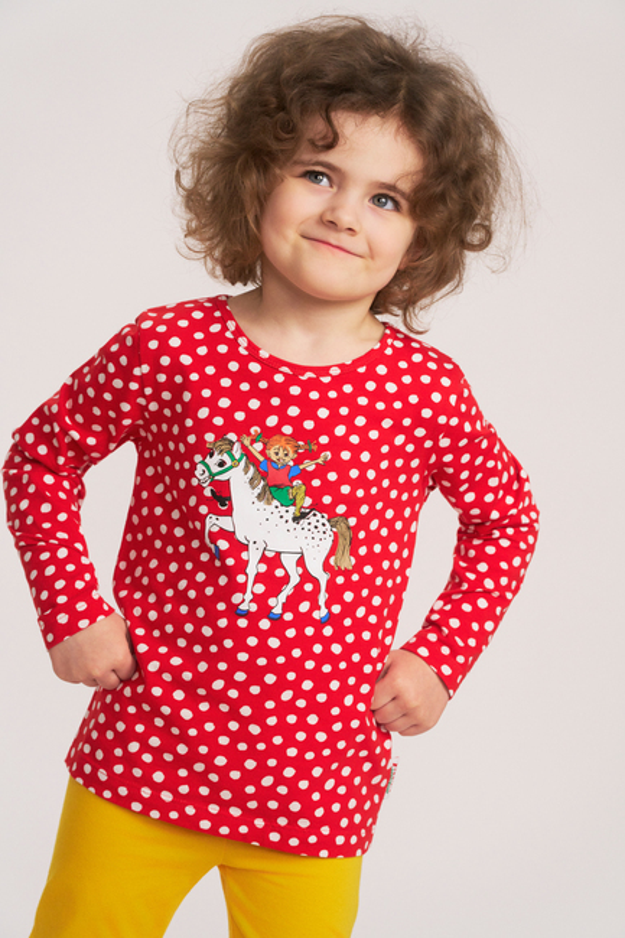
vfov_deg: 22.6
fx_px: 2345
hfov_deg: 15.2
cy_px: 469
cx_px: 312
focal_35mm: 90
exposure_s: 1/250
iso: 1250
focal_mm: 90
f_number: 4
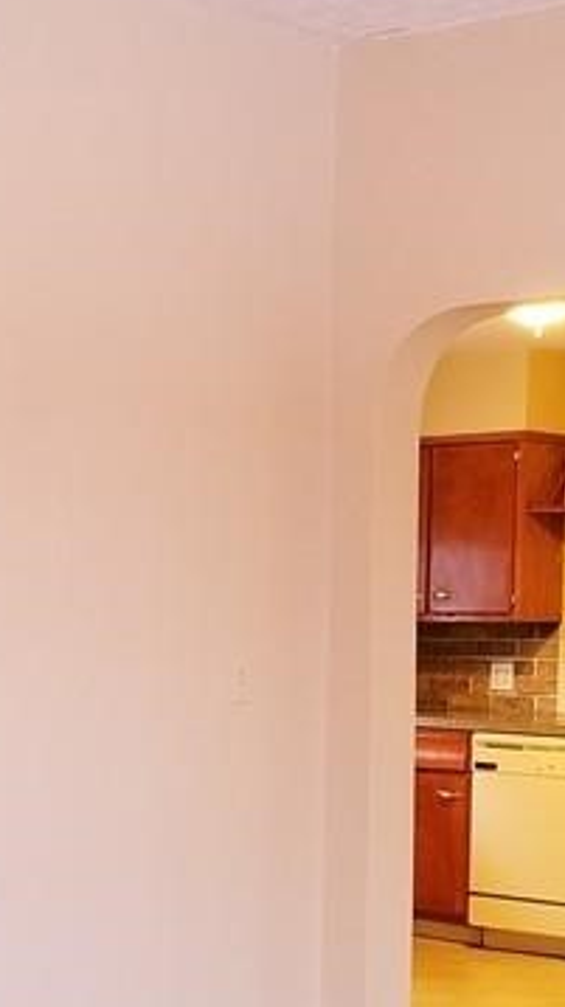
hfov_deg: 14.9
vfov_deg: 26.0
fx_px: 2160
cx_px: 186
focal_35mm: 81
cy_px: 720
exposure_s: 1/30
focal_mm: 4.25
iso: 250
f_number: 1.7
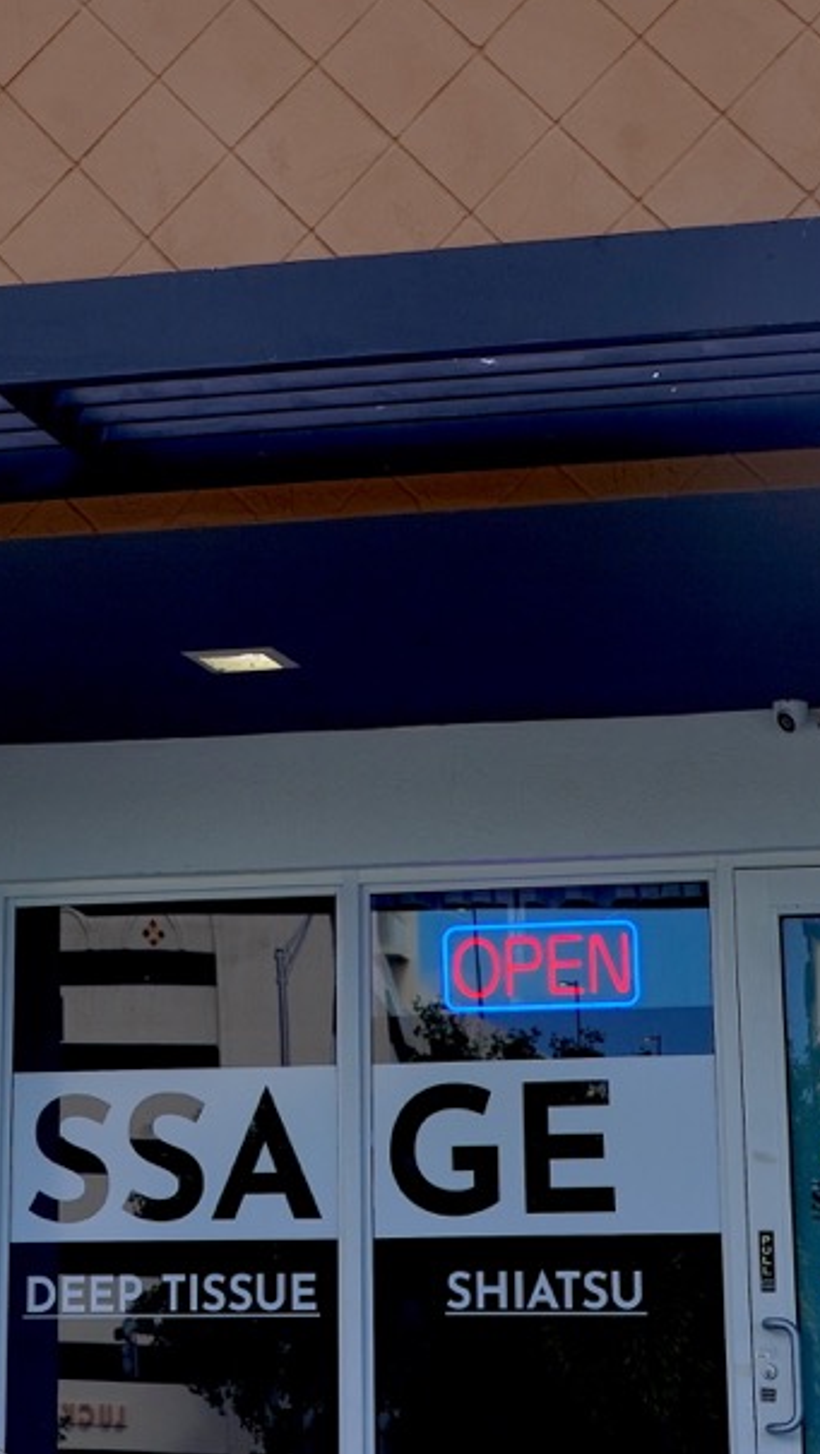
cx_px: 148
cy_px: 262
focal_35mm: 93
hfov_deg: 13.0
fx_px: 3589
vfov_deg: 22.6
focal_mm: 42
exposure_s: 1/250
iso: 250
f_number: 10
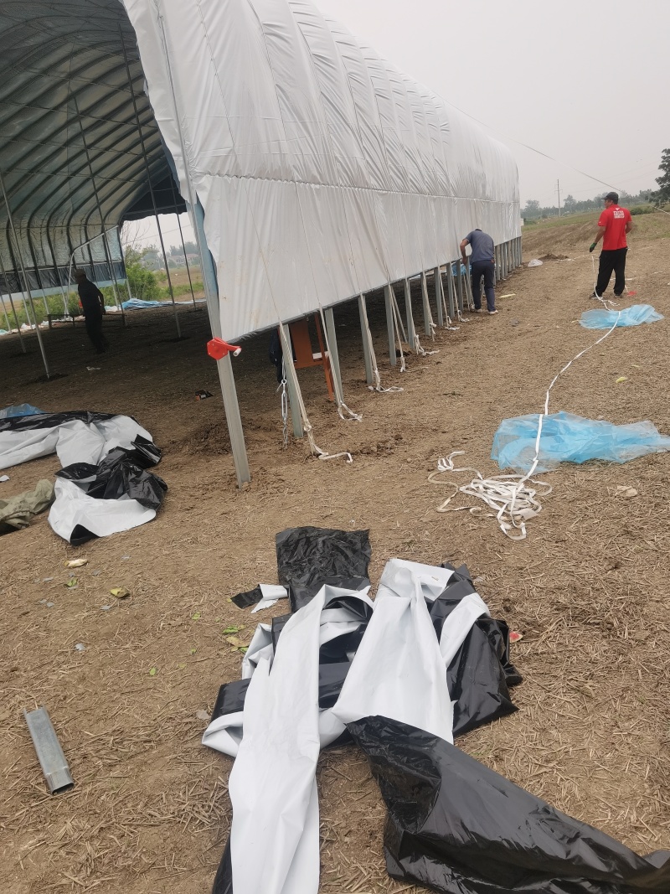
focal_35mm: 27
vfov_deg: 65.3
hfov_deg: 51.3
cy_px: 447
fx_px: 697
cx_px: 335
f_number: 1.9
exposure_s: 1/747
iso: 50
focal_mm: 4.94
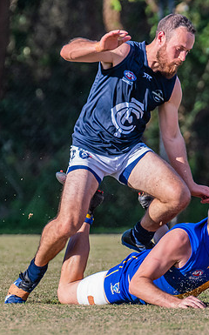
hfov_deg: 1.1
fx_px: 10765
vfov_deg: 1.8
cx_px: 211
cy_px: 278
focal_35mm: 1179
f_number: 6.3
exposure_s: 1/2000
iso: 800
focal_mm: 420
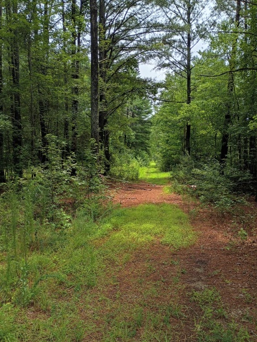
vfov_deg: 59.9
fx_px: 297
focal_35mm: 30
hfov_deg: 46.8
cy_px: 176
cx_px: 131
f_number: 1.8
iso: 100
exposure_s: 1/419
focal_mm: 4.27
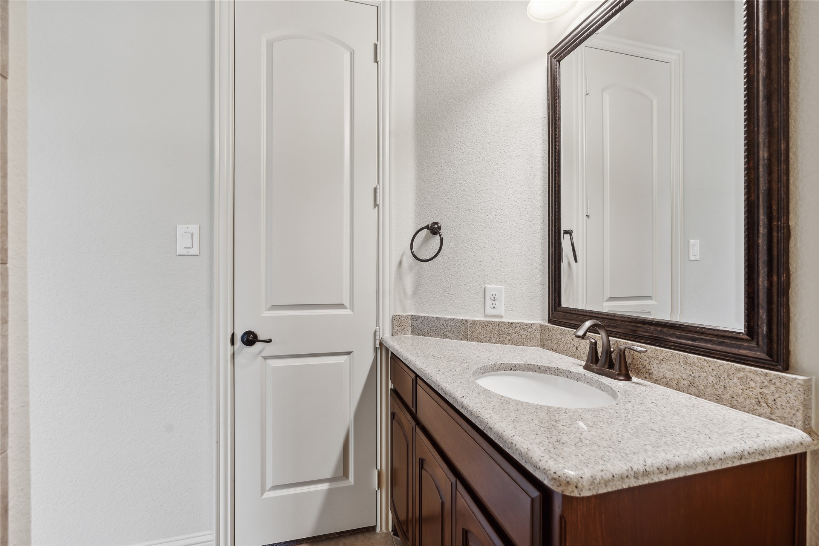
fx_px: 364
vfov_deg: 73.7
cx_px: 410
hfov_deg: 96.7
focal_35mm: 16
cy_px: 273
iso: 200
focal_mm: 16
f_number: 7.1
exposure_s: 1/4
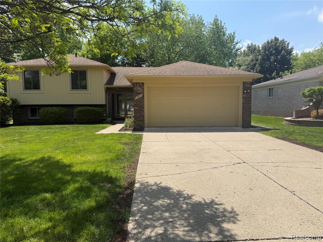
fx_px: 224
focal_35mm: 24
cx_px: 162
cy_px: 121
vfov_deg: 56.8
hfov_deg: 71.6
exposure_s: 1/3584
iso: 80
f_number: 1.78
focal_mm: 6.76
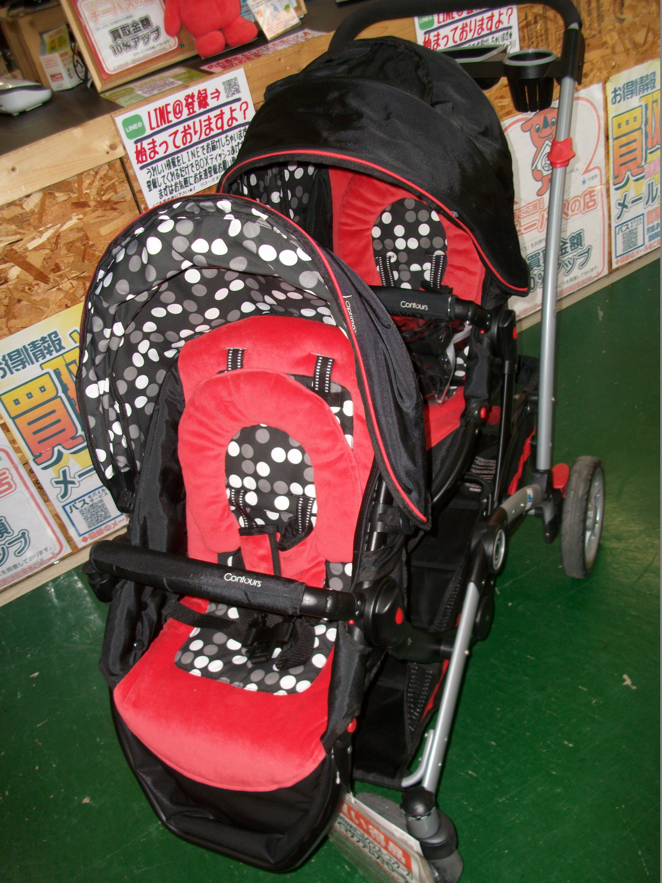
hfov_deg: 45.4
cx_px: 331
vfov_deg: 58.4
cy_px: 442
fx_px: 790
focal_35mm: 31
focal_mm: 5.7
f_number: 2.9
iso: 89
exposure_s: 1/40
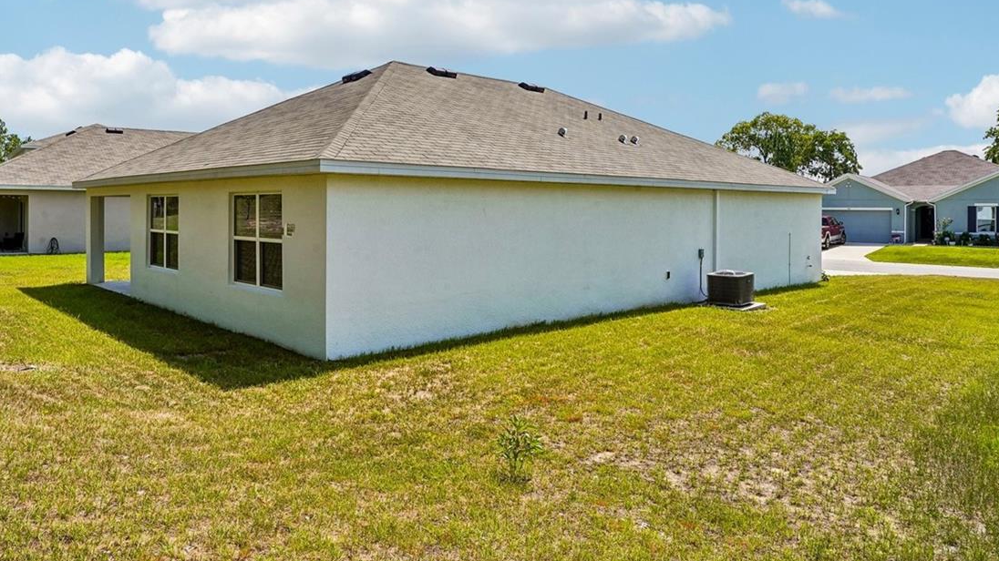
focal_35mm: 26
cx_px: 393
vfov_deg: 43.9
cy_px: 200
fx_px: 689
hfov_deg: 71.1
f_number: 20
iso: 100
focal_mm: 17
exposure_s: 1/60
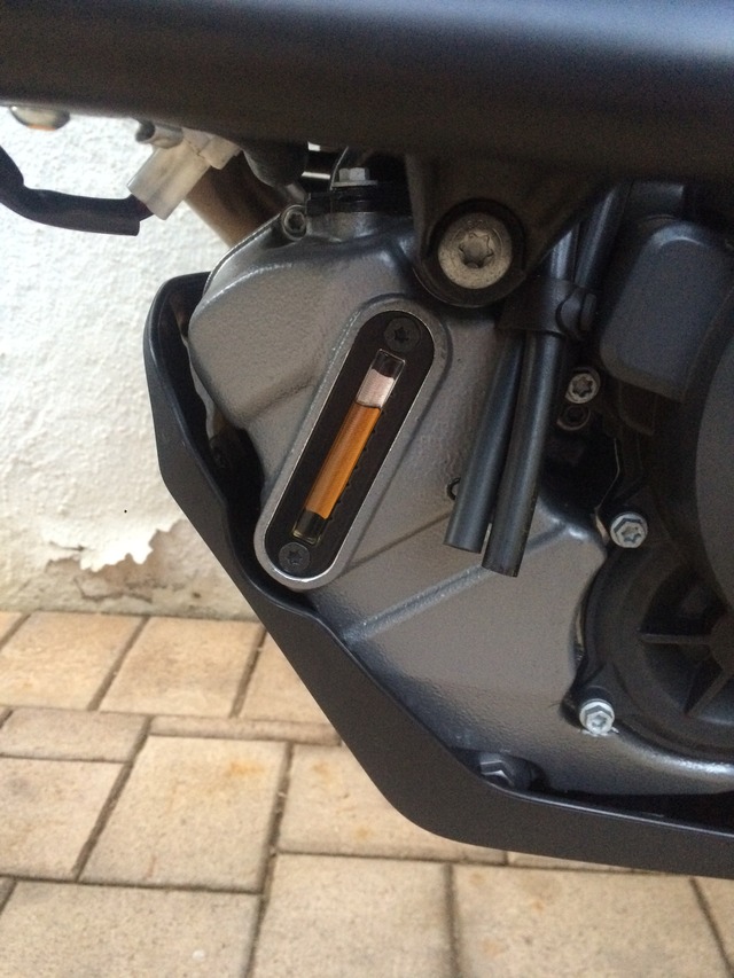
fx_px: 820
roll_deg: -1.8
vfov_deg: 61.7
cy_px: 489
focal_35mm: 29
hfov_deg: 48.2
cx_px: 367
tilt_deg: -17.9
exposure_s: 1/30
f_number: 2.2
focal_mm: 4.15
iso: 320
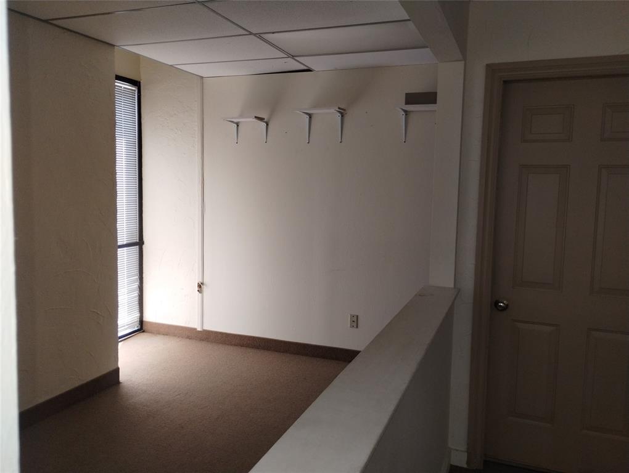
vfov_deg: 49.9
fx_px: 510
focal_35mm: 28
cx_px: 314
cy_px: 236
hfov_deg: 63.4
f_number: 1.8
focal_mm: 4.27
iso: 400
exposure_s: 1/62.5
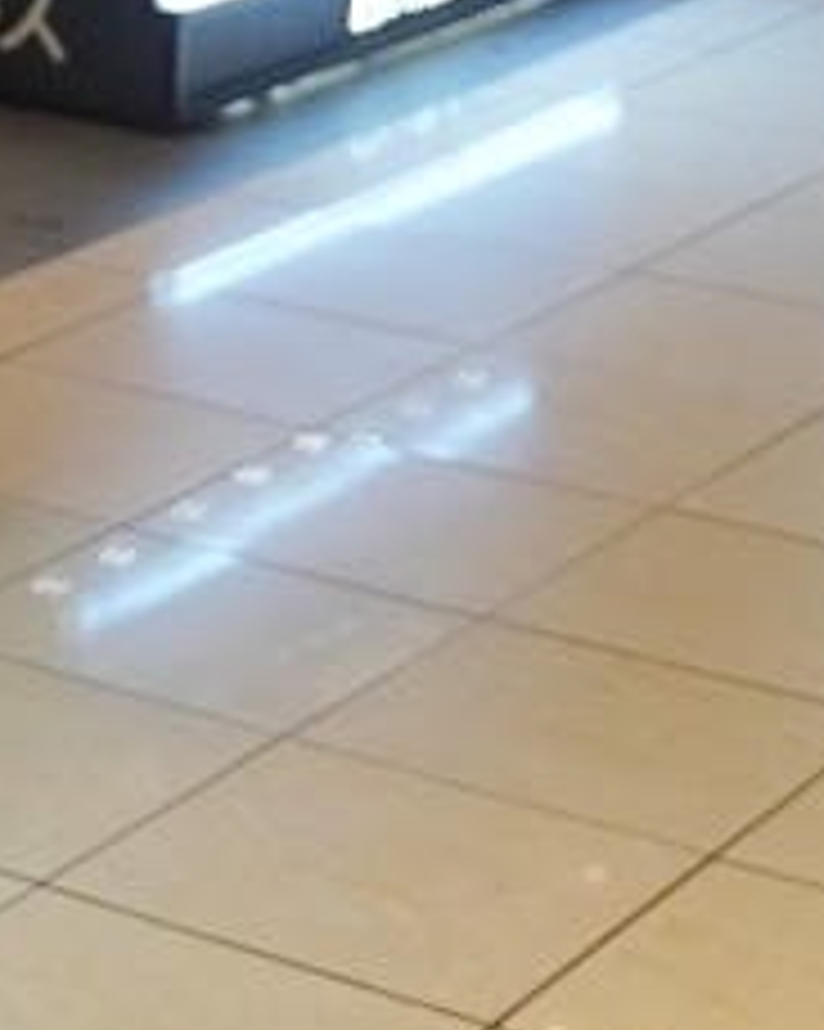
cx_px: -729
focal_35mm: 138
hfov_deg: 10.4
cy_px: -486
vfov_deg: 13.2
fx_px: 4210
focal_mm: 28
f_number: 3.2
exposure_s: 1/160
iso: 1600
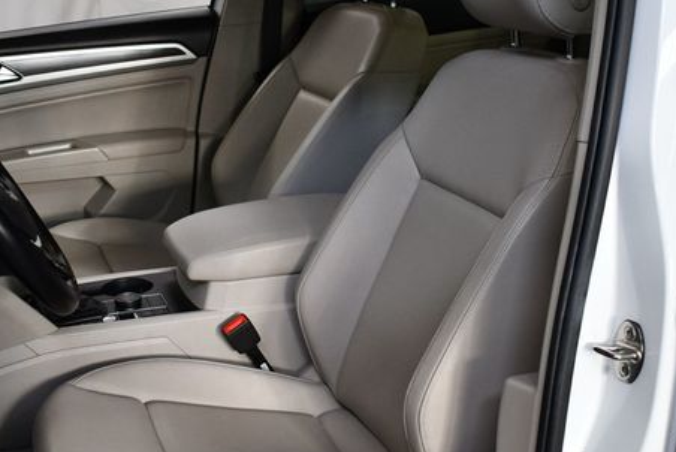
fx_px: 958
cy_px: 260
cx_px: 299
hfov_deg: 38.8
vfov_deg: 26.5
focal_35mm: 51
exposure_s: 1/200
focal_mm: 18
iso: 800
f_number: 3.5
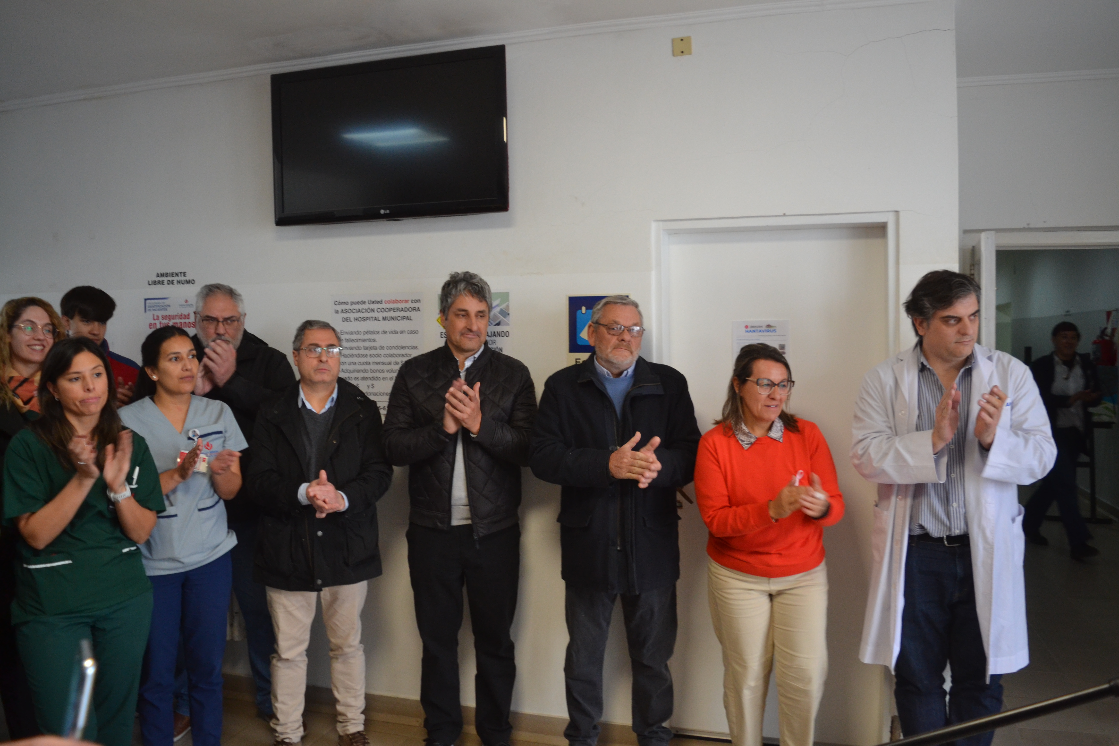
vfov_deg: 47.9
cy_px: 373
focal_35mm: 27
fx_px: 839
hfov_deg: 67.4
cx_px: 560
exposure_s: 1/60
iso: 800
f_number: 3.5
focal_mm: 18
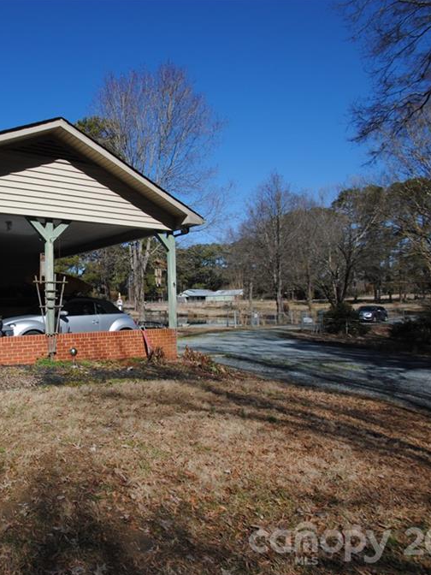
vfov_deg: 76.4
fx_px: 365
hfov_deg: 54.1
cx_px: 51
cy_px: 288
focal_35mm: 22
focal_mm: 10
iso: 100
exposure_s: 1/250
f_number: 8
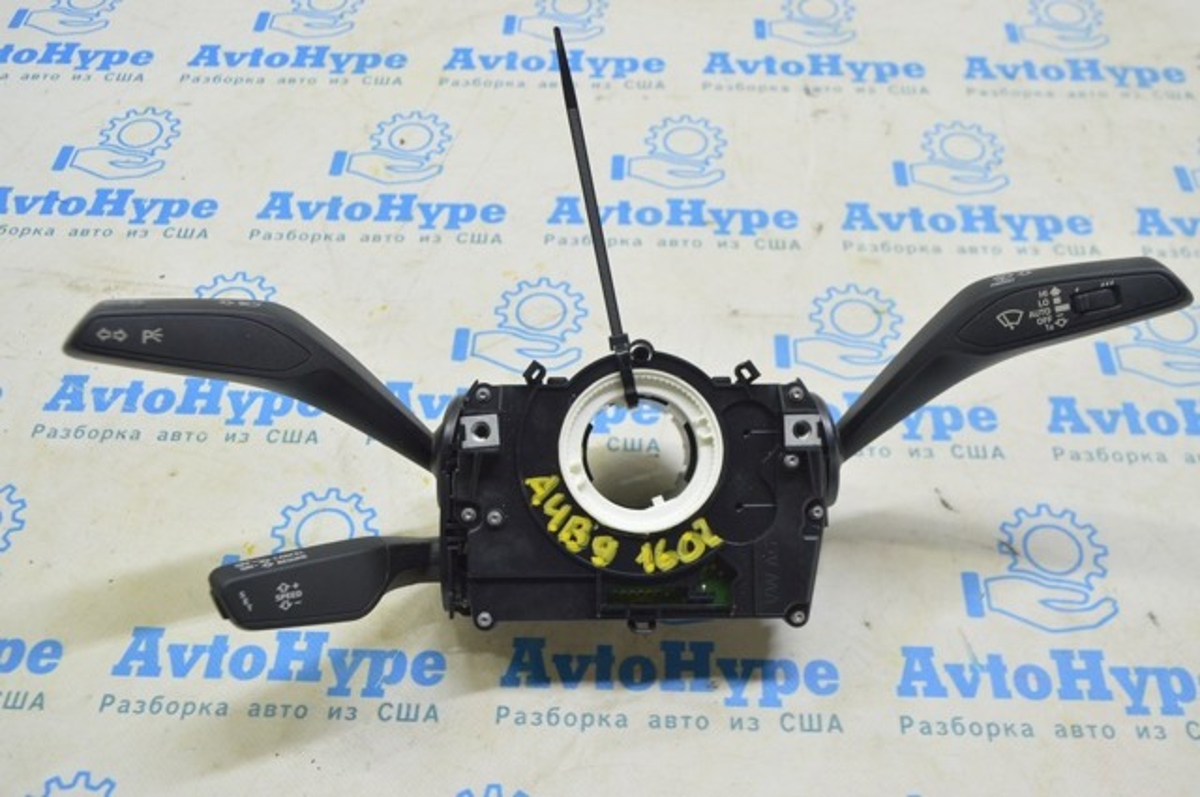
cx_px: 600
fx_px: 1198
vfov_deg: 36.8
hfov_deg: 53.2
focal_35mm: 36
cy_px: 398
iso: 400
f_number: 5.6
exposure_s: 1/20
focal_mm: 24
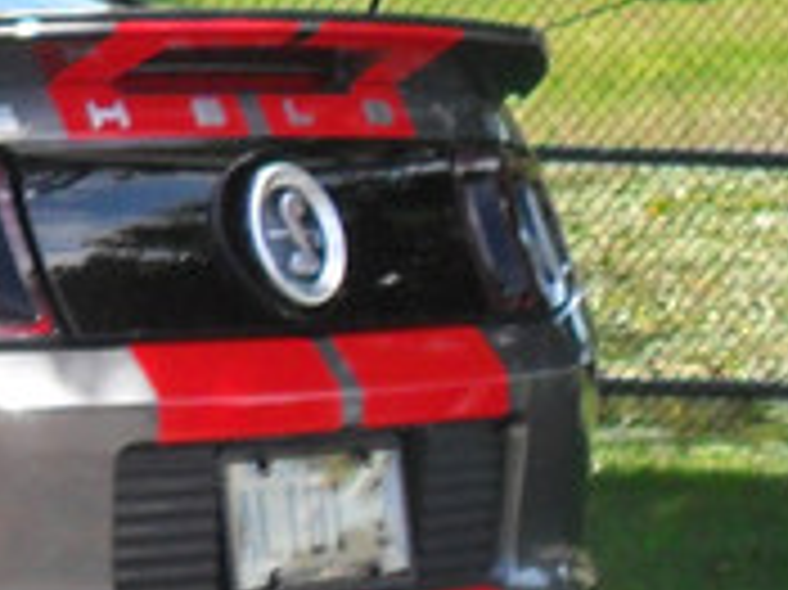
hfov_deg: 8.9
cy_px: 495
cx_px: -628
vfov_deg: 6.9
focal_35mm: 214
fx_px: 4868
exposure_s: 1/60
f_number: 8.9
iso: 100
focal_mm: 6.2
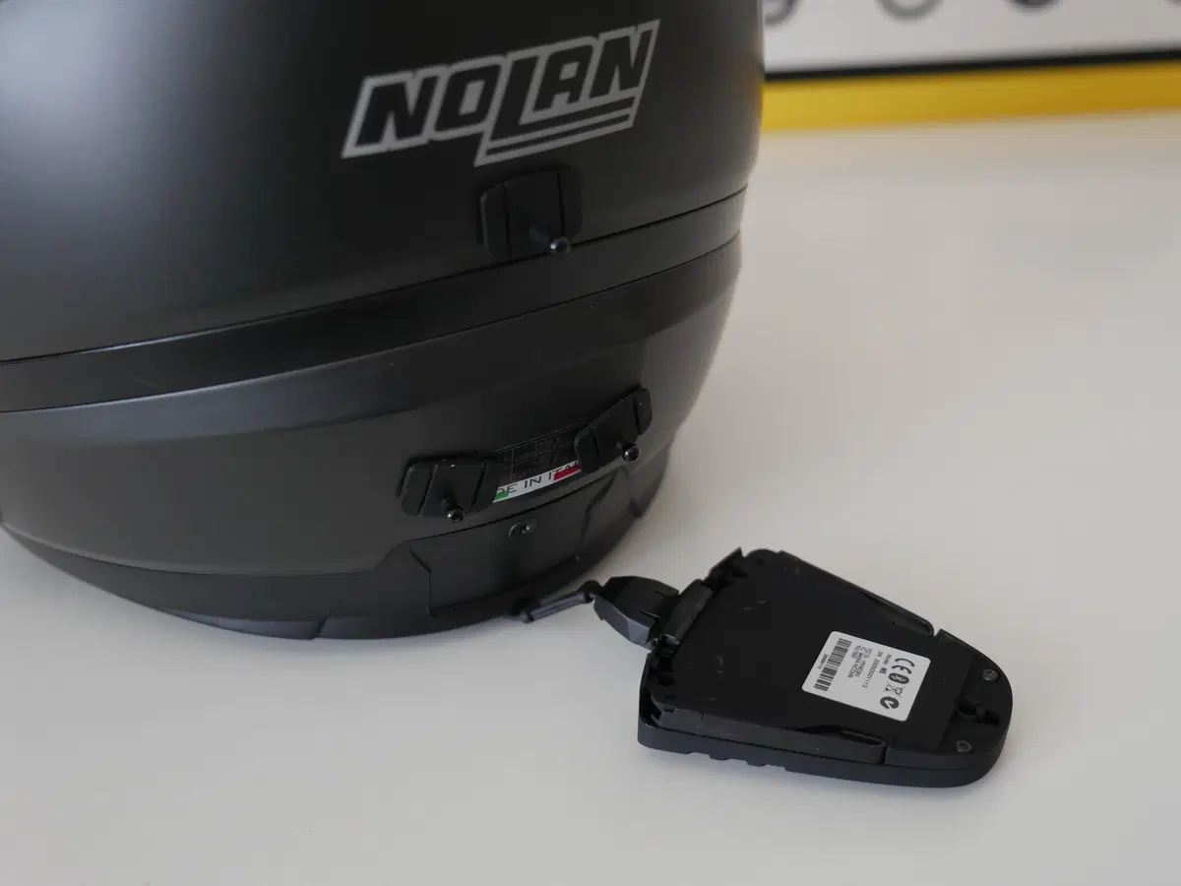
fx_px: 1296
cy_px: 443
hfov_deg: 49.0
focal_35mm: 38
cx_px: 590
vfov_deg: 37.7
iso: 800
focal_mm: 19
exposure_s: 1/60
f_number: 2.8
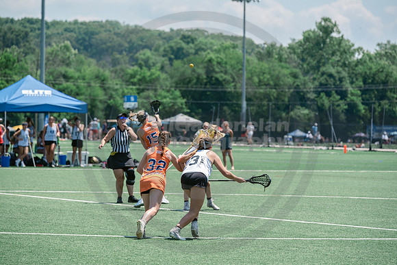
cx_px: 198
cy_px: 132
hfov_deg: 10.3
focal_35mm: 200
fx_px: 2206
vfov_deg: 6.9
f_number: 5.6
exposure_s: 1/2000
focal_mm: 200
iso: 400
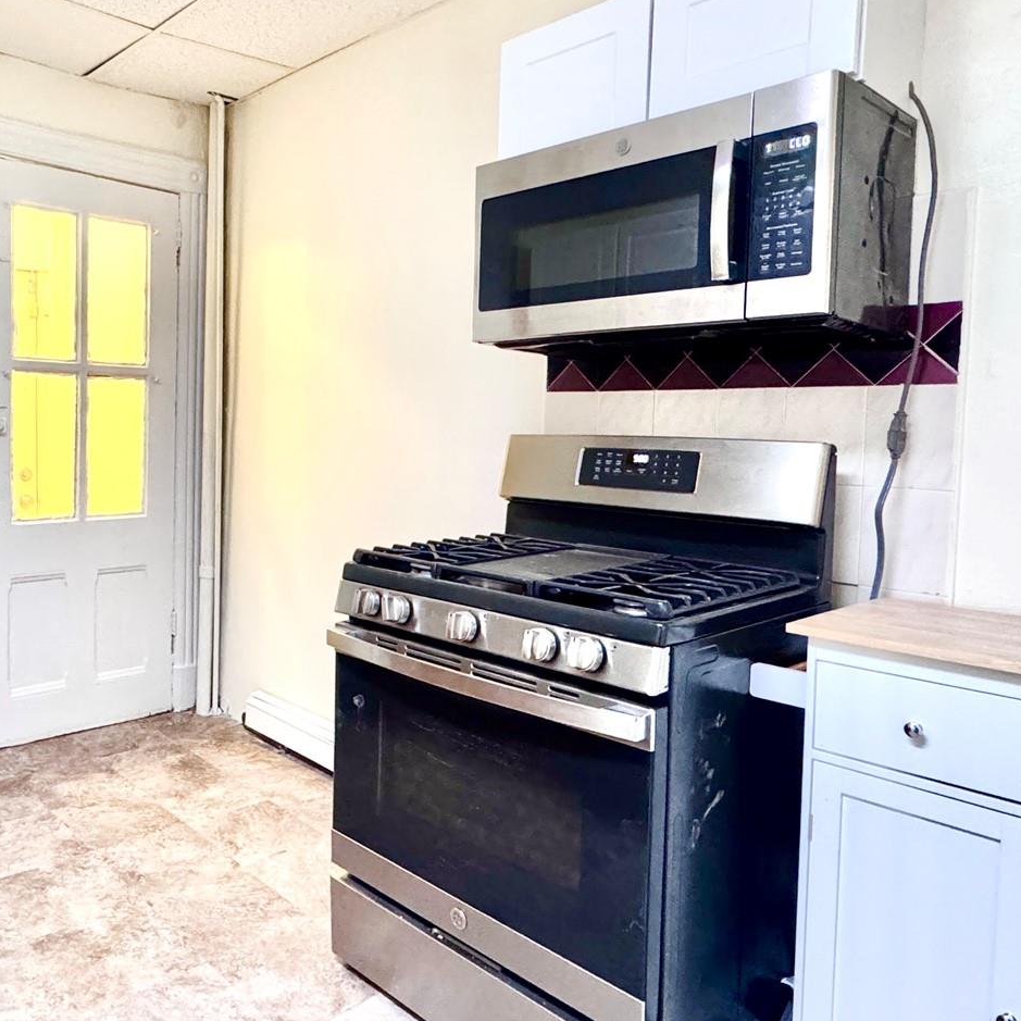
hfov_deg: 56.6
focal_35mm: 27
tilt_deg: -3.8
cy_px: 465
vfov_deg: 59.0
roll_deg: -1.1
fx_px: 901
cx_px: 276
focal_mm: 2.22
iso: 640
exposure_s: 1/60
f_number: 2.2
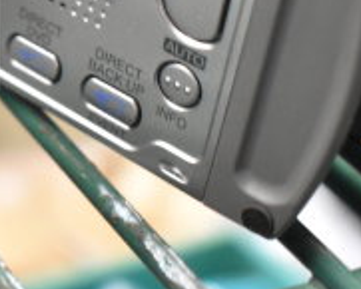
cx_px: -225
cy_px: -67
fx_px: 1219
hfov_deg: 15.2
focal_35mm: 114
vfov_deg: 13.1
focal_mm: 24
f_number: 3.8
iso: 2200
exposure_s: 1/40
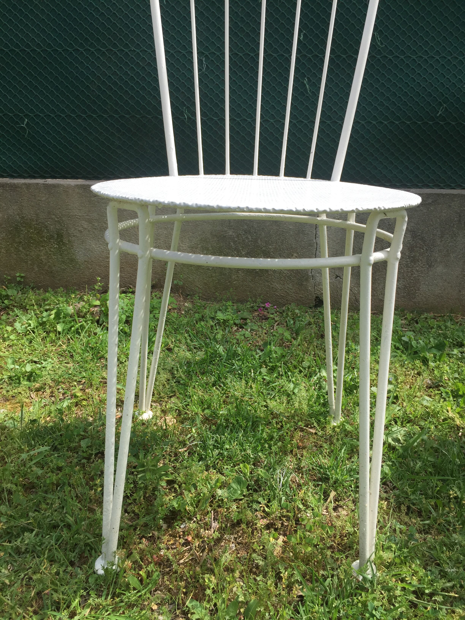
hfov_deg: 48.2
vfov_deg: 61.7
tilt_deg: -16.9
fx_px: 519
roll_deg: -0.4
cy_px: 310
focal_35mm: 29
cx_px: 232
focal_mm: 4.15
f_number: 2.2
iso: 32
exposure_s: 1/1199
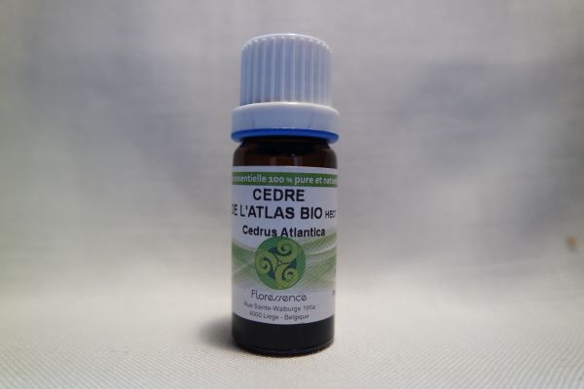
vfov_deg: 53.1
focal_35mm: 24
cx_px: 292
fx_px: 389
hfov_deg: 73.7
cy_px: 194
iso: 200
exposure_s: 1/60
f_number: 3.5
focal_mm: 16
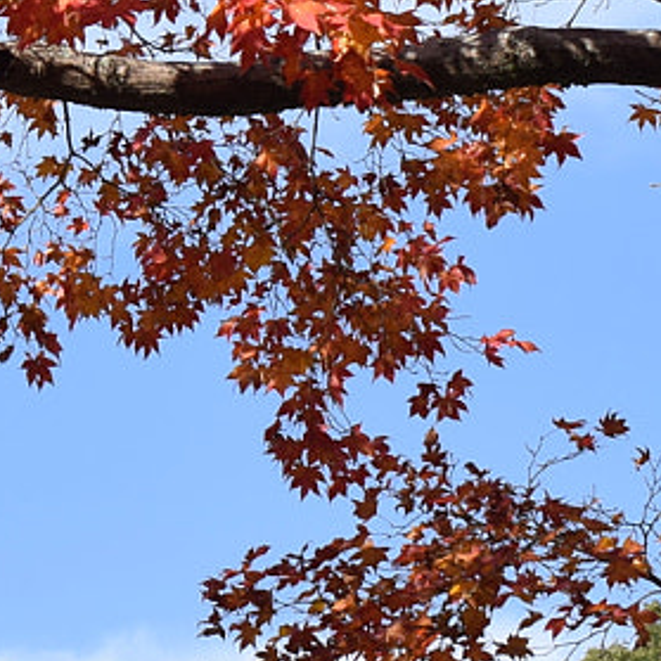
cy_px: -244
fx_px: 3941
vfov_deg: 9.4
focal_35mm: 182
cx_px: -469
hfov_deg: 9.2
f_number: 9
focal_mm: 25
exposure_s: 1/320
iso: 200
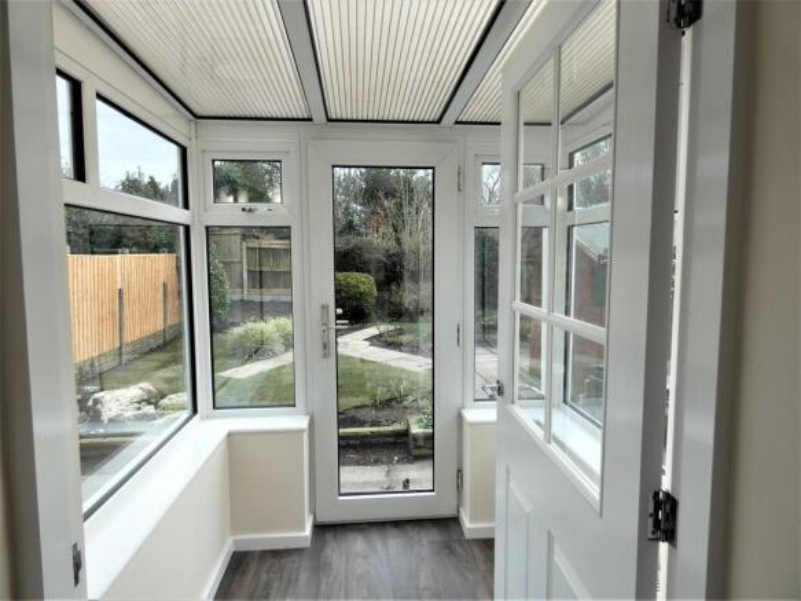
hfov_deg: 81.8
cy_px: 300
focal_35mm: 20
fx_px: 463
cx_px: 400
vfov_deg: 66.0
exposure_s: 1/250
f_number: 2.8
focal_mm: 3.6
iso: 80
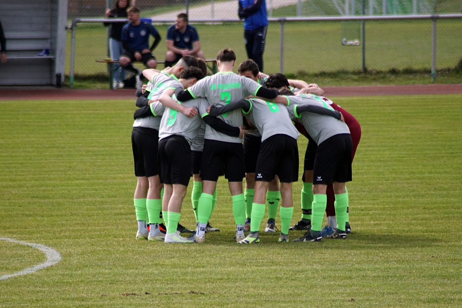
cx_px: 231
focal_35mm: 450
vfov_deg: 3.1
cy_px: 154
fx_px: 5775
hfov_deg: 4.6
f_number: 5.6
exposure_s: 1/2000
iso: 640
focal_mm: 300
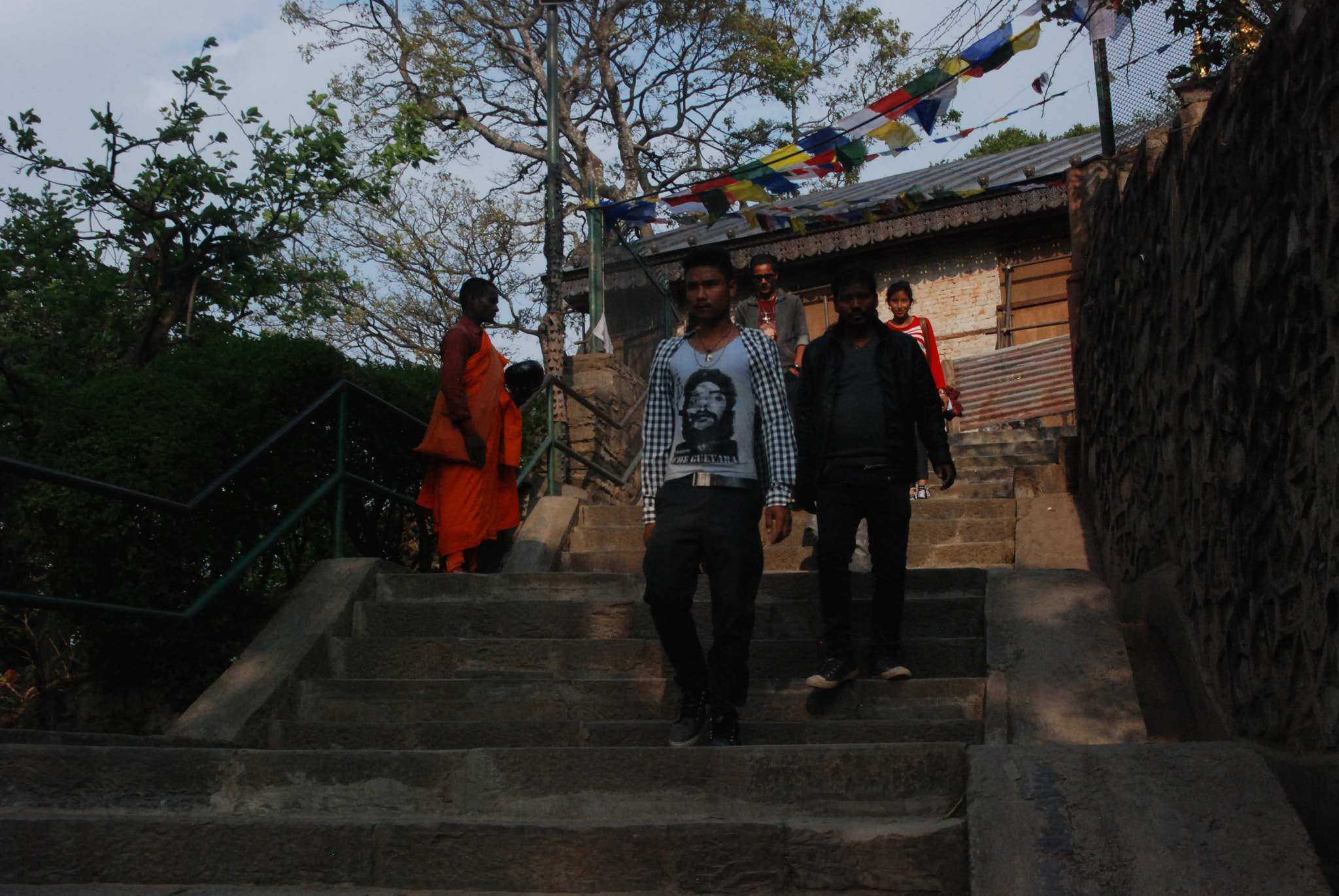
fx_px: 1564
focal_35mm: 42
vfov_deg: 32.0
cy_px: 448
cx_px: 670
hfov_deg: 46.3
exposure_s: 1/800
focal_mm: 28
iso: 1000
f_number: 14
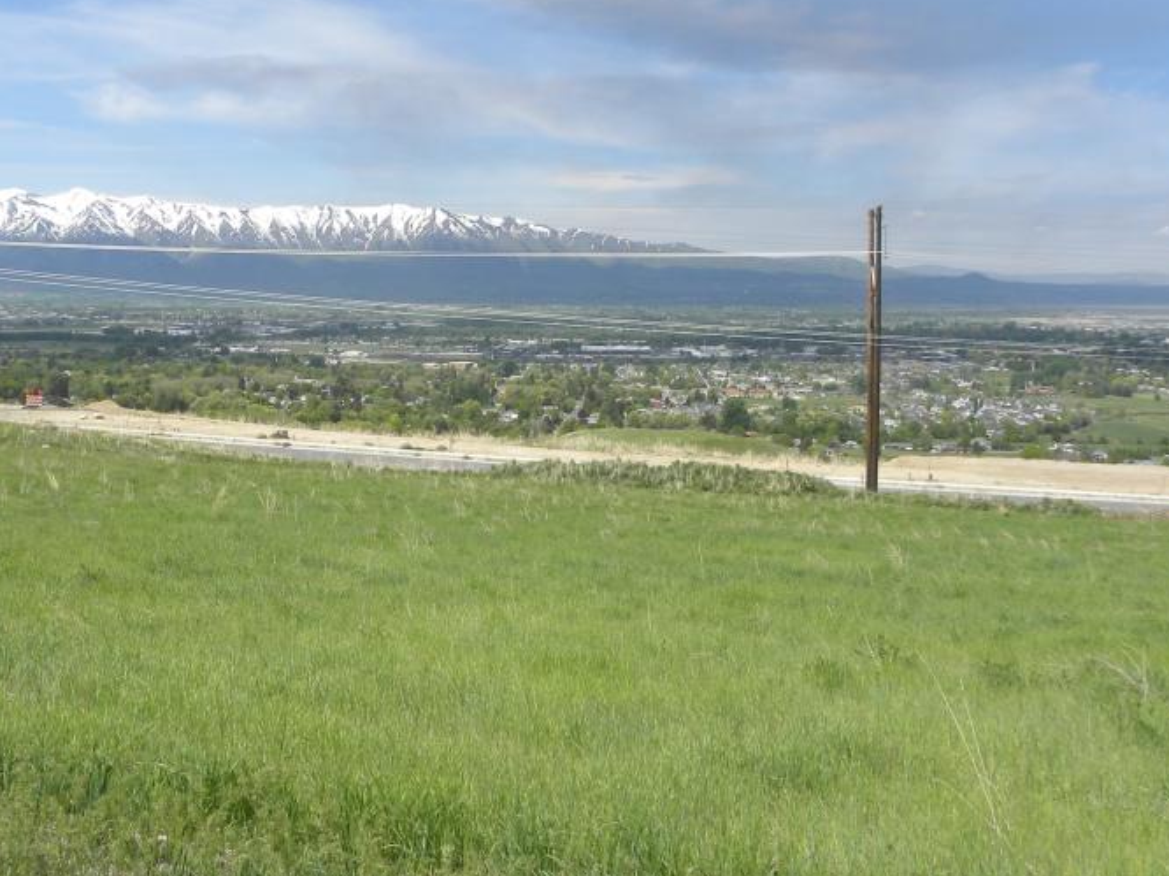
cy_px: 325
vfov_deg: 35.7
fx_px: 1350
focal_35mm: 40
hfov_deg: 46.4
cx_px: 435
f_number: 5.6
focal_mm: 4.6
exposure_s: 1/335
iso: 64
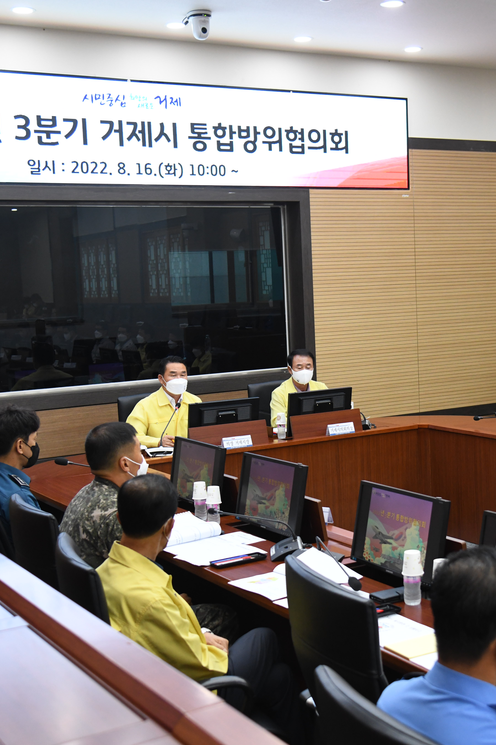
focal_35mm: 52
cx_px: 309
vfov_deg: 38.2
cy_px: 370
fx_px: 1075
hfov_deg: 25.9
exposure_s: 1/250
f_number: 4
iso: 1800
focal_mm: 34
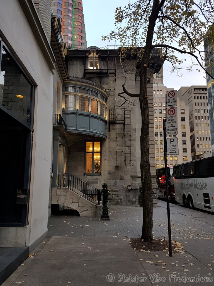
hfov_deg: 53.1
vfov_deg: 67.3
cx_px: 107
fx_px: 214
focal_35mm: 26
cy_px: 143
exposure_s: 1/60
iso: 64
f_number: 1.7
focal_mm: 4.2
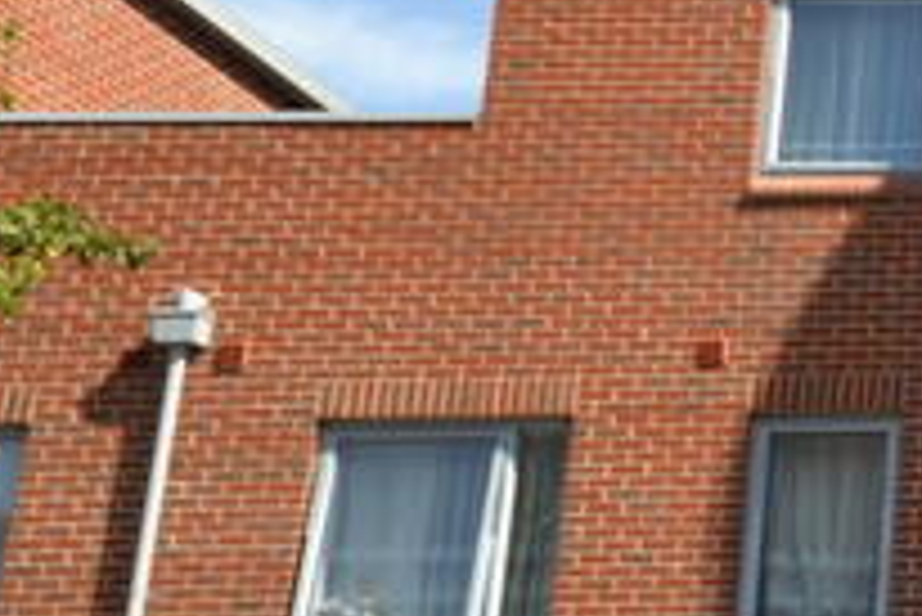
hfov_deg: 18.0
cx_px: 1660
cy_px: 173
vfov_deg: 15.2
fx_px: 2307
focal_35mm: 90
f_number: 7.1
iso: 100
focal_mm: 12
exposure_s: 1/200
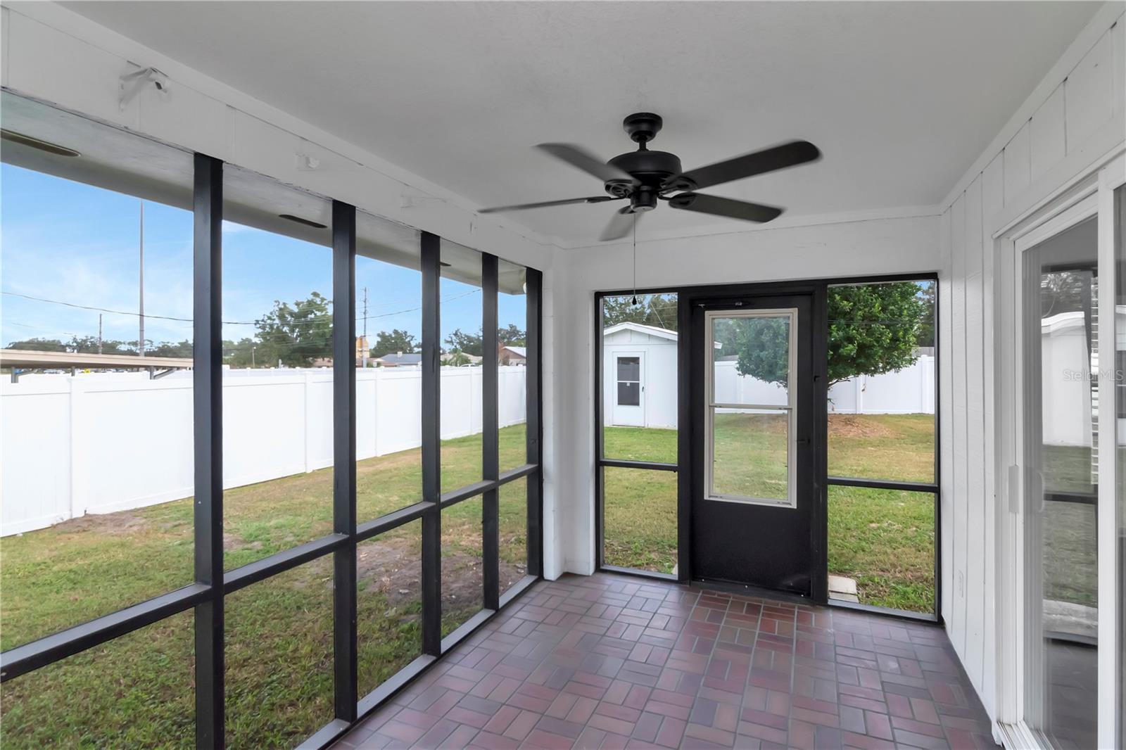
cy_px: 375
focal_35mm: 16
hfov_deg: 95.0
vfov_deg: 72.0
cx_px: 563
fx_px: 516
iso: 800
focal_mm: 11
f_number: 9
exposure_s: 1/200
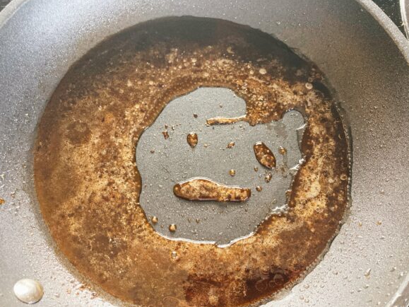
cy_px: 158
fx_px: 343
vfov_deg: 48.2
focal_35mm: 29
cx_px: 201
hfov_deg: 61.7
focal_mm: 3.99
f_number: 1.8
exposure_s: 1/33
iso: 320
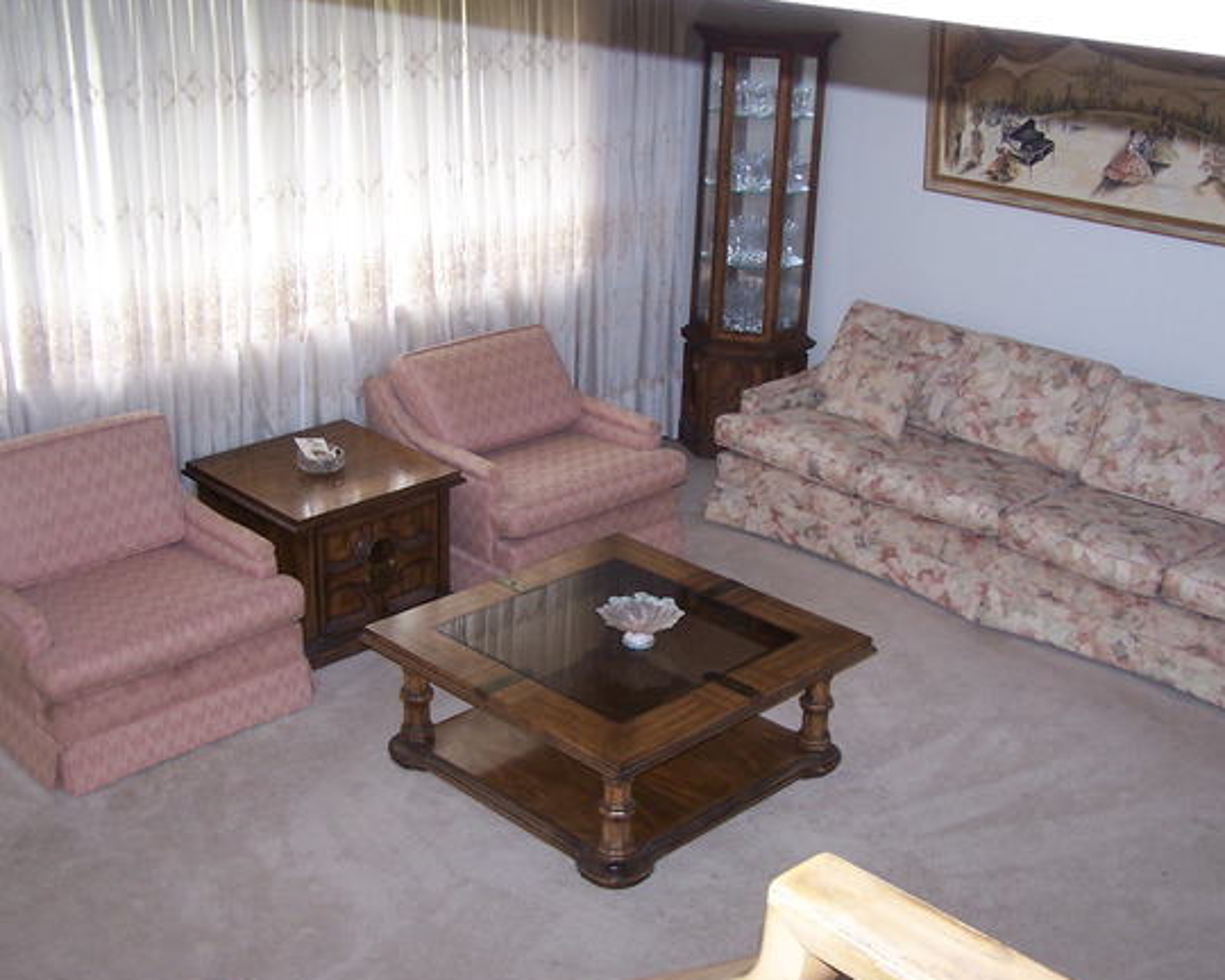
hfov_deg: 42.0
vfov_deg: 34.2
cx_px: 653
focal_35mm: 44
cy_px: 488
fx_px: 1595
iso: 140
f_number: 2.8
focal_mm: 6.3
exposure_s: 1/60
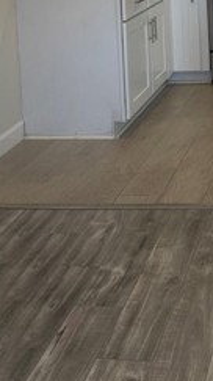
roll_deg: +2.1
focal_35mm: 69
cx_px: 238
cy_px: -27
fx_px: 695
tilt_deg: -5.4
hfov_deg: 16.8
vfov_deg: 28.2
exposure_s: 1/120
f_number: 1.78
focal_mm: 6.86
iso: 64
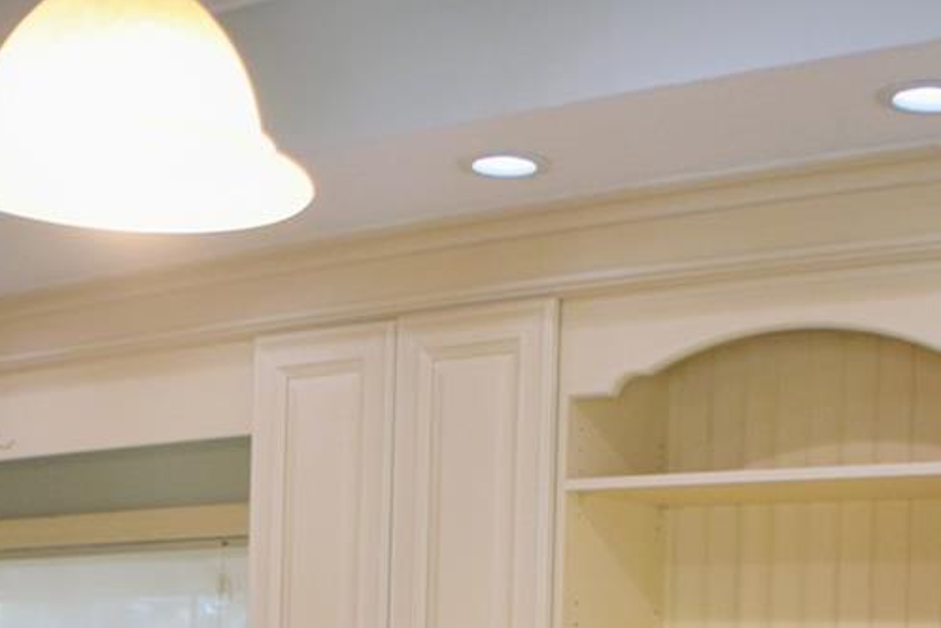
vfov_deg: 12.3
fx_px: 2771
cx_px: 472
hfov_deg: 19.3
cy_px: 946
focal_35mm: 106
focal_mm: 22
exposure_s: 1/60
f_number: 4
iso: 400
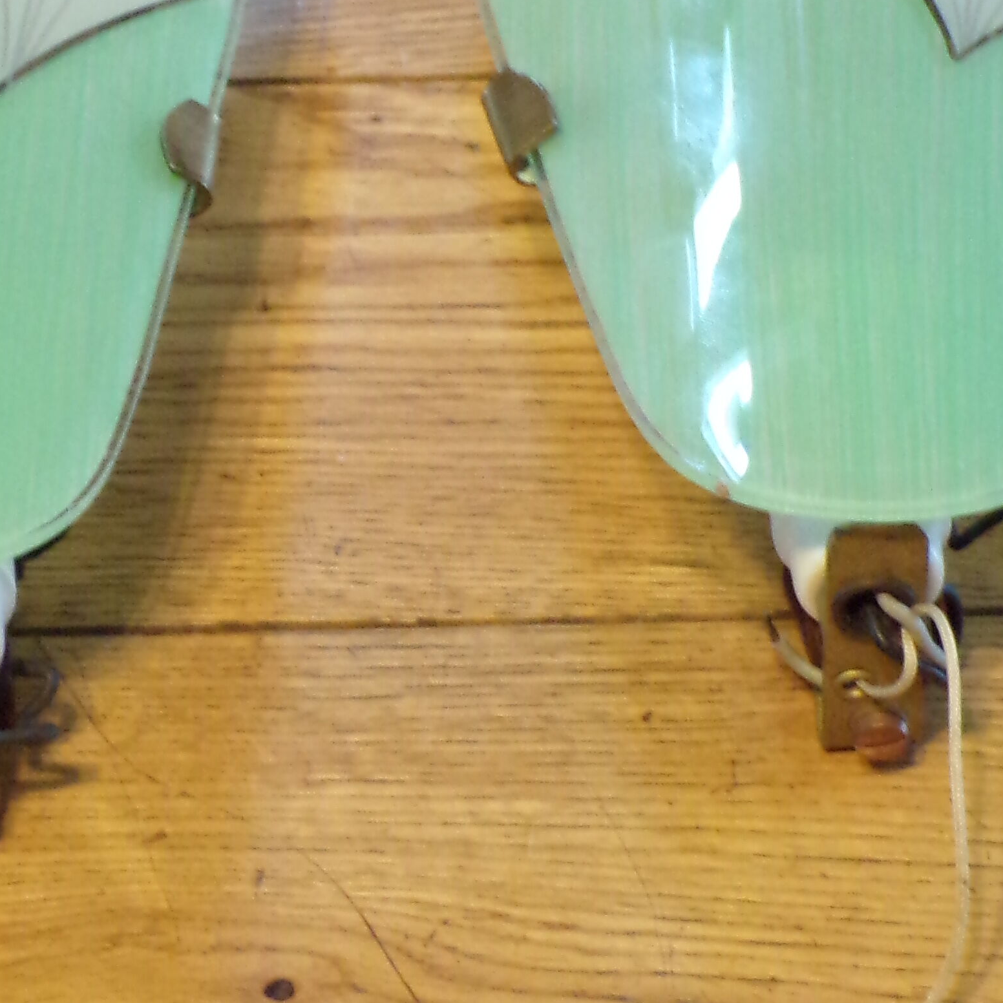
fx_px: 4819
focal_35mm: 147
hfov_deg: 11.9
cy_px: 260
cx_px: 411
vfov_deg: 11.9
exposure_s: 1/12
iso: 400
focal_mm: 10.1
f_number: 3.7
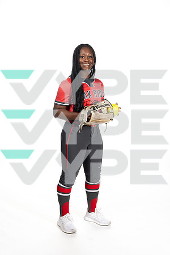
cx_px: 85
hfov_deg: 27.5
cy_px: 128
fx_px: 347
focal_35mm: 49
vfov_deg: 40.3
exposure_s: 1/250
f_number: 6.3
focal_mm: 49
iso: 400
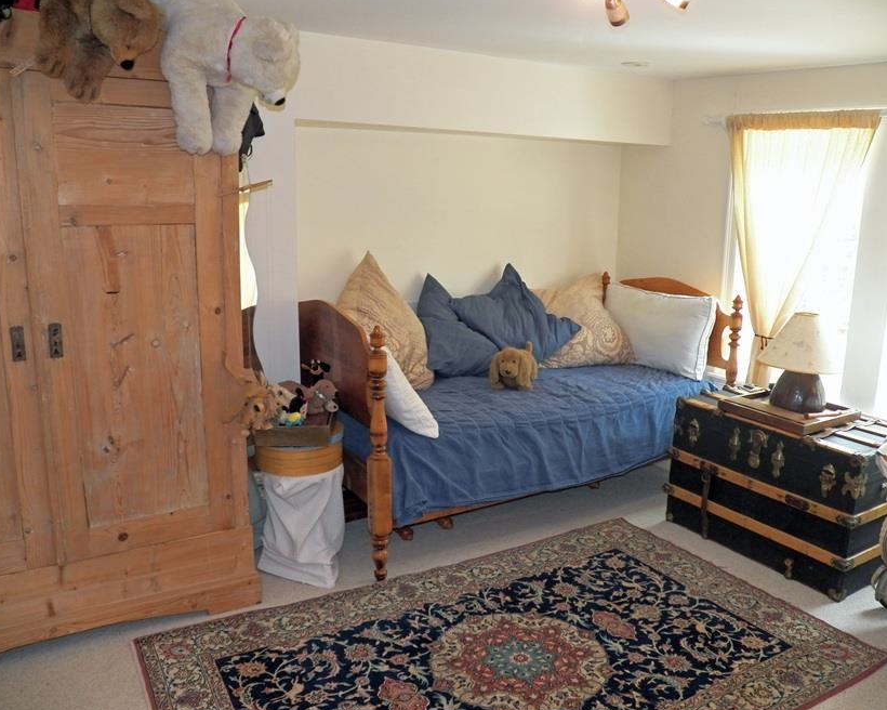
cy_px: 361
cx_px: 476
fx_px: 788
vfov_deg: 48.5
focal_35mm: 30
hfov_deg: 58.7
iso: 125
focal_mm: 4.9
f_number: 2.8
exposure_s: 1/50
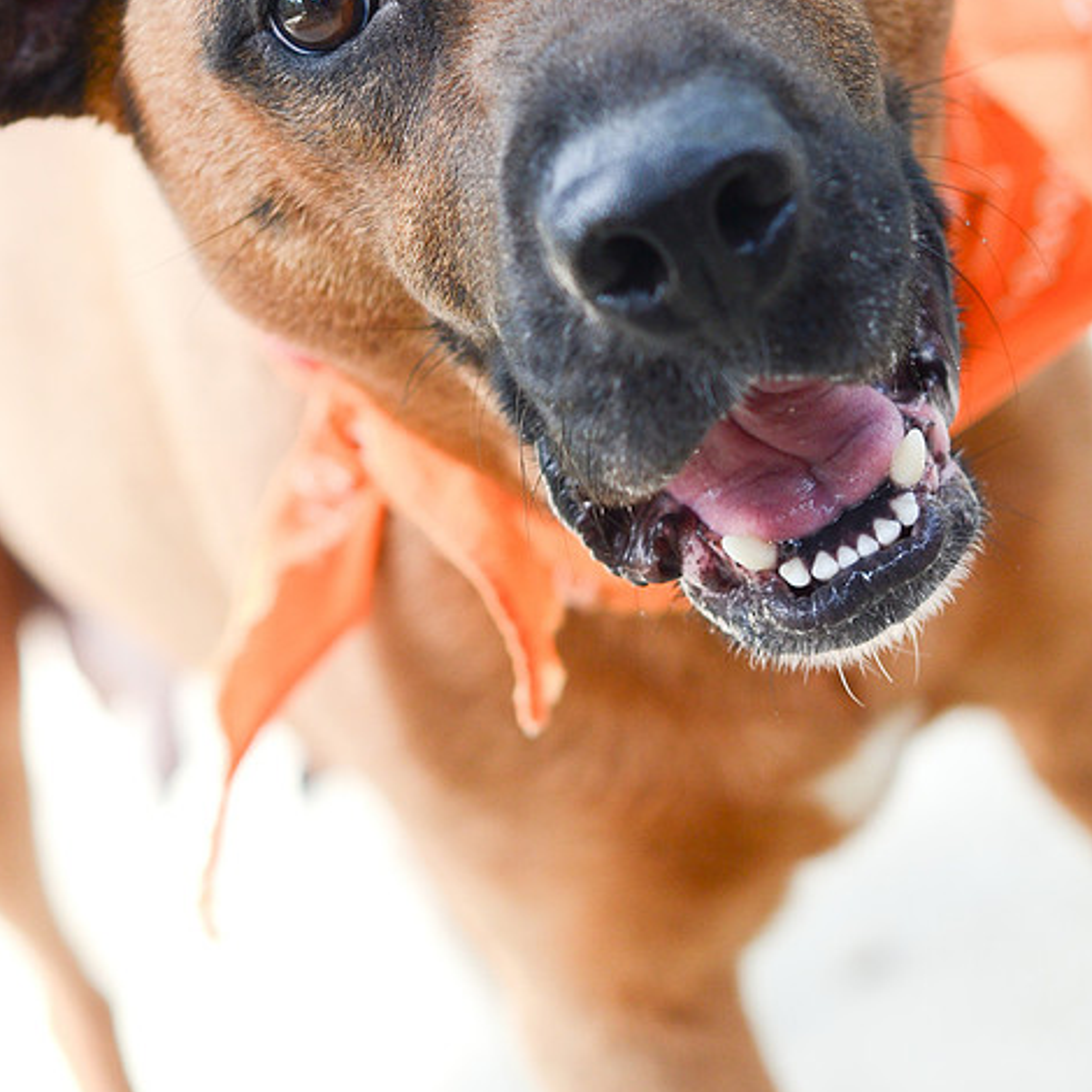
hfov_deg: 15.2
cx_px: 540
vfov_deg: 15.1
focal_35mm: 115
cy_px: 432
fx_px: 4104
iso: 320
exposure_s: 1/640
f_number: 3.2
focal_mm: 50
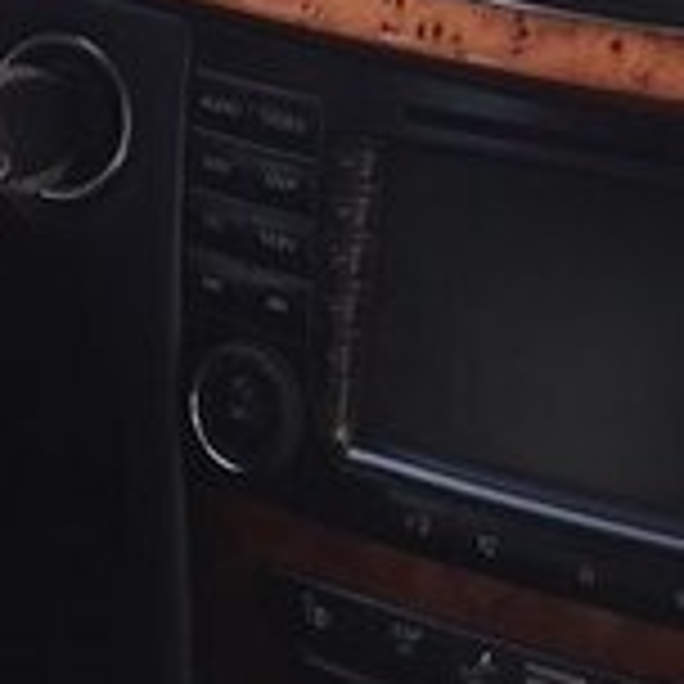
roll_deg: +1.0
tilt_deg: -11.7
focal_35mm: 111
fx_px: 2481
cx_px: 81
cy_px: -304
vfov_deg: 14.7
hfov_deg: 15.5
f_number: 2.2
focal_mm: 4.15
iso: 32
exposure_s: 1/215
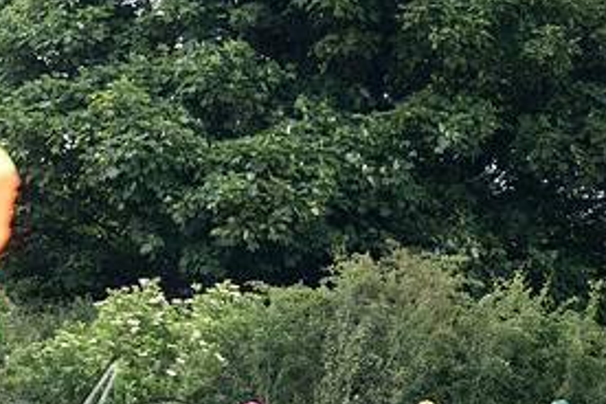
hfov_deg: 2.3
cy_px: 308
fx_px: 14880
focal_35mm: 884
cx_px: 119
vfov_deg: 1.6
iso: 2000
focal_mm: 280
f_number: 4
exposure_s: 1/1000
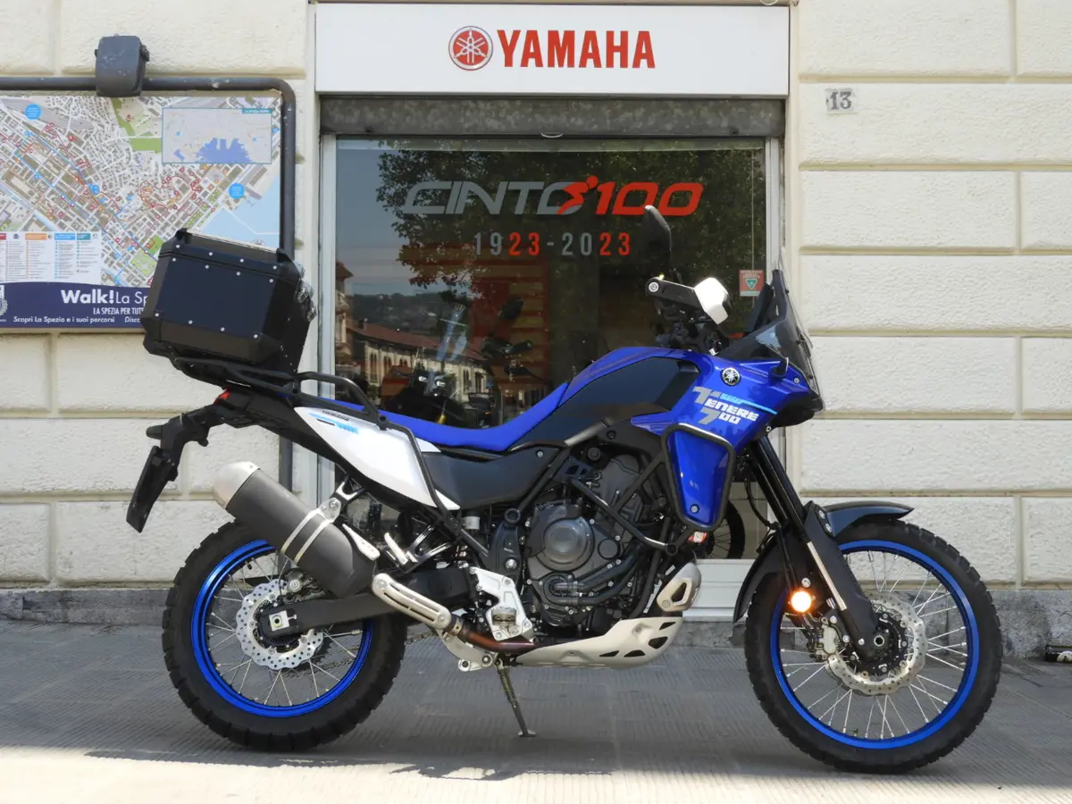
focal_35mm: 55
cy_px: 402
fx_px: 1703
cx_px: 536
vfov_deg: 26.6
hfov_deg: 34.9
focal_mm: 9.9
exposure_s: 1/200
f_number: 4
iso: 100
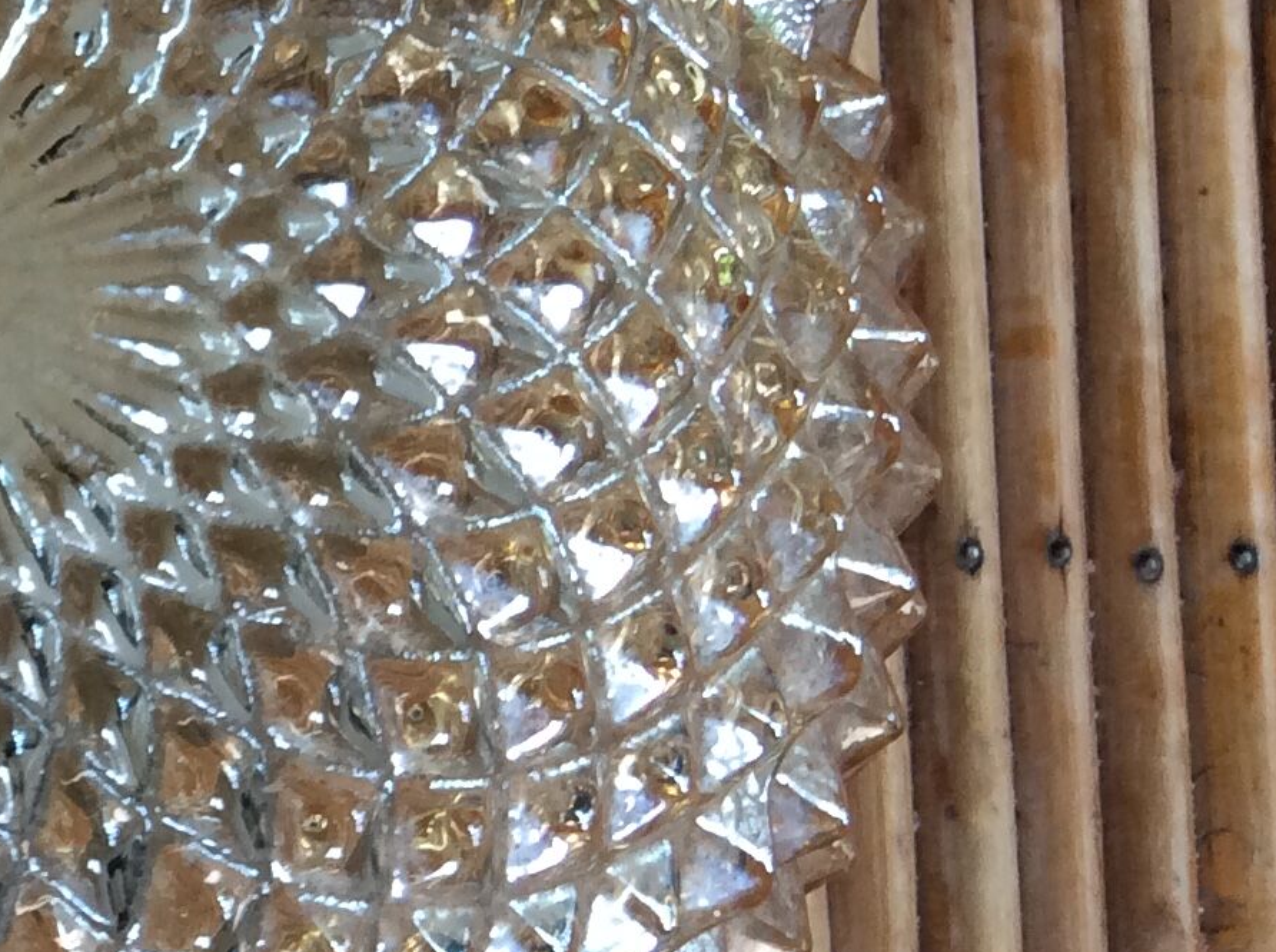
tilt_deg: -85.1
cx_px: -509
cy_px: 435
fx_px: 3423
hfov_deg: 19.1
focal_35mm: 93
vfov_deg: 15.8
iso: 64
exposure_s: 1/25
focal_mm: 3.3
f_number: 2.4
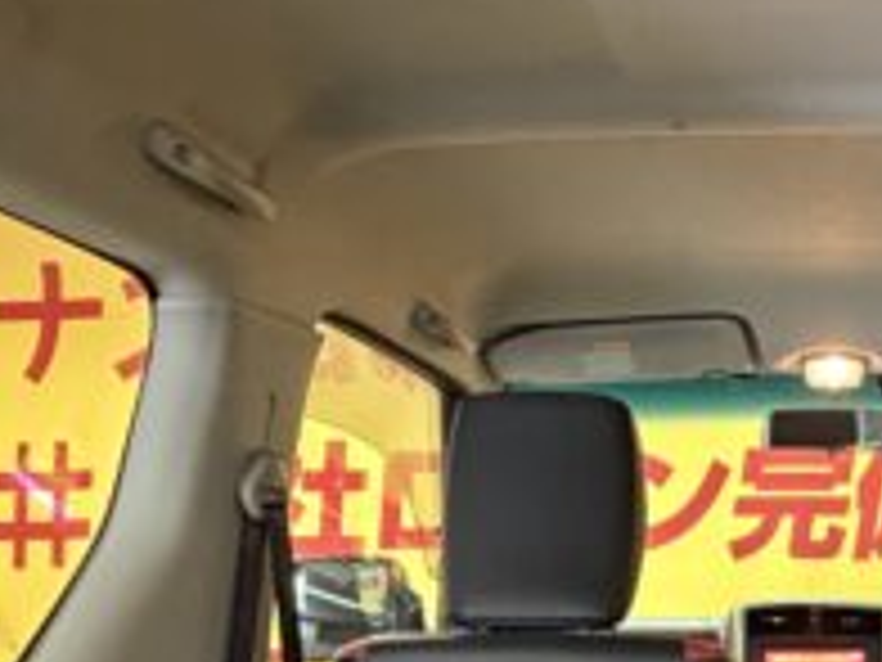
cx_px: 846
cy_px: 887
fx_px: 1452
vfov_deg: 22.6
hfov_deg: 31.6
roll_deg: +0.1
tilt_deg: -13.7
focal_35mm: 57
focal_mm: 2.22
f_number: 2.2
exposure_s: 1/50
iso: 640
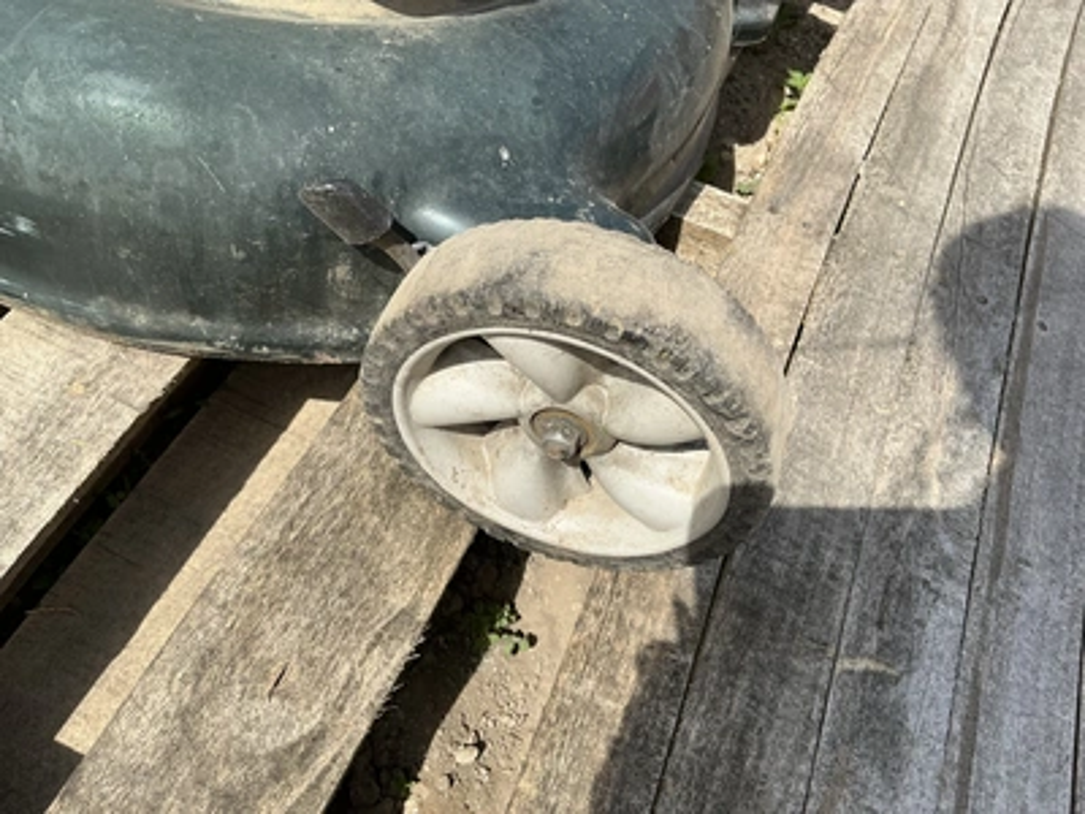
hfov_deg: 63.4
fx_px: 878
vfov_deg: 49.7
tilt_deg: -52.9
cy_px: 407
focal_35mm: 28
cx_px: 542
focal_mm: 3
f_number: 1.8
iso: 25
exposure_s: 1/1490
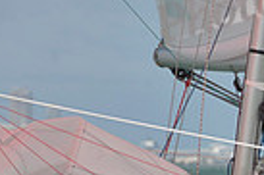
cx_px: 530
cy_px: 243
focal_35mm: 849
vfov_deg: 1.6
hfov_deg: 2.4
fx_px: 6219
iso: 280
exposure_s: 1/1250
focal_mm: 200
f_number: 9
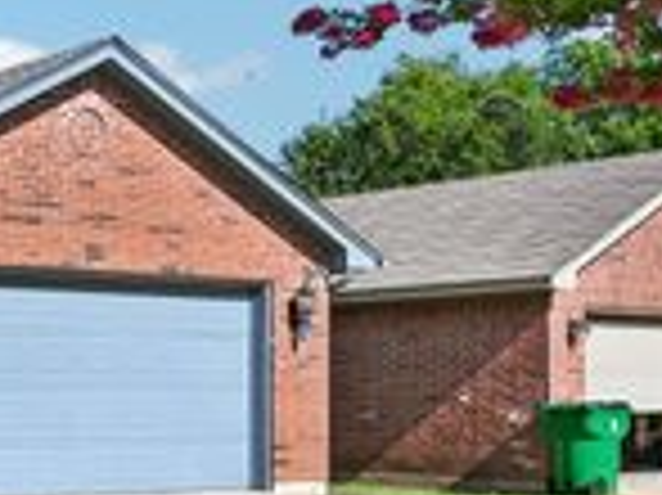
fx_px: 1376
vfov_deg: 20.4
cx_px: -293
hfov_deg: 22.7
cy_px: 295
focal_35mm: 72
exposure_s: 1/800
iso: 400
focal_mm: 22
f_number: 8
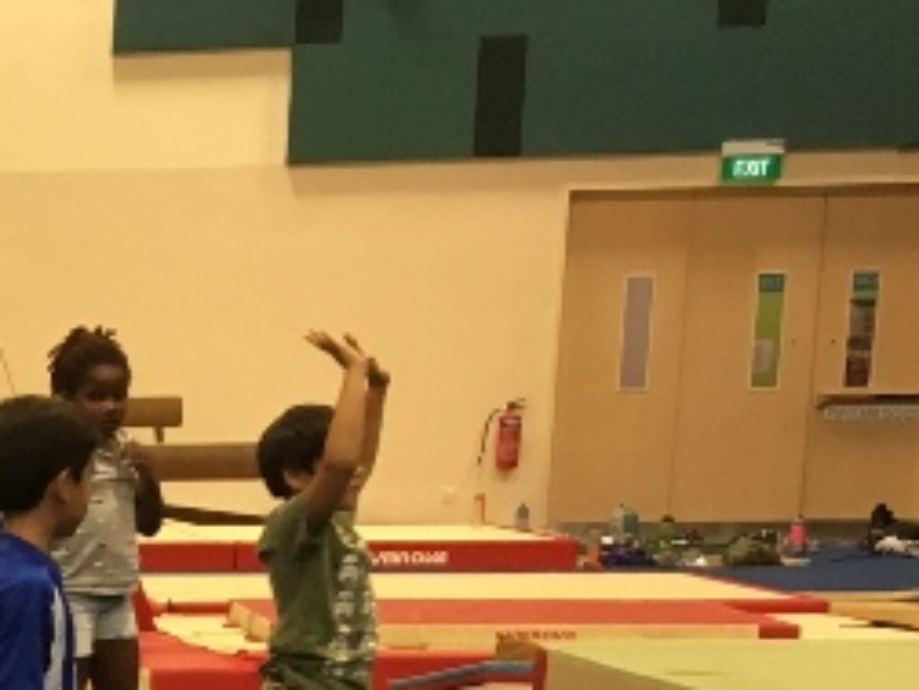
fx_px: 3133
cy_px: 935
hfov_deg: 14.0
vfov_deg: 12.1
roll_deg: +0.3
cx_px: -937
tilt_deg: -10.9
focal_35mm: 118
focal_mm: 4.15
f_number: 2.2
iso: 125
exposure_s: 1/33
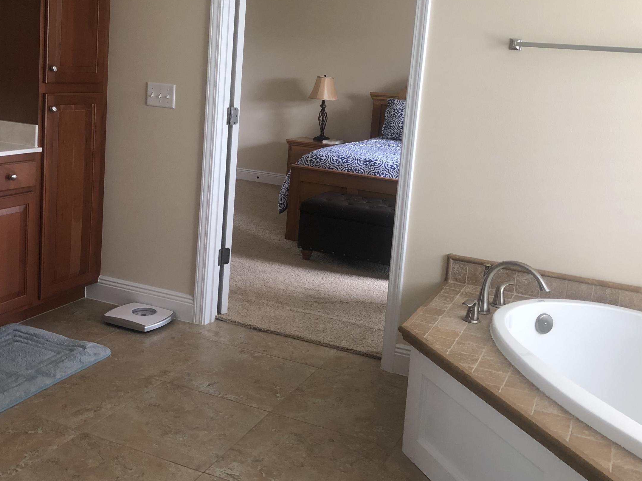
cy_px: 174
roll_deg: -3.1
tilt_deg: -9.1
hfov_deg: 47.8
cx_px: 299
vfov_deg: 36.5
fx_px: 723
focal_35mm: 39
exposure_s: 1/20
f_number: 1.8
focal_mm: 3.99
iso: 40
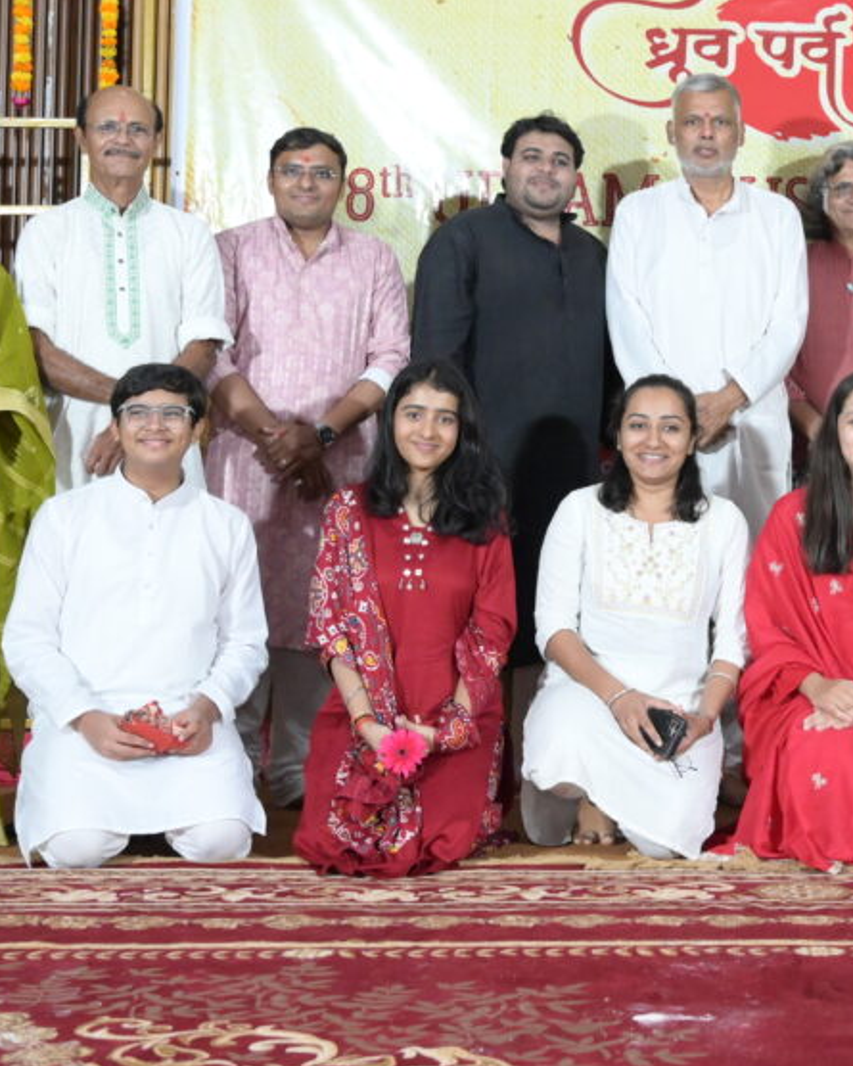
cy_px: 360
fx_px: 2366
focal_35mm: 75
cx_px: 824
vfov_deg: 25.3
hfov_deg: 19.9
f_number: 5
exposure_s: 1/200
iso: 6400
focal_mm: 38
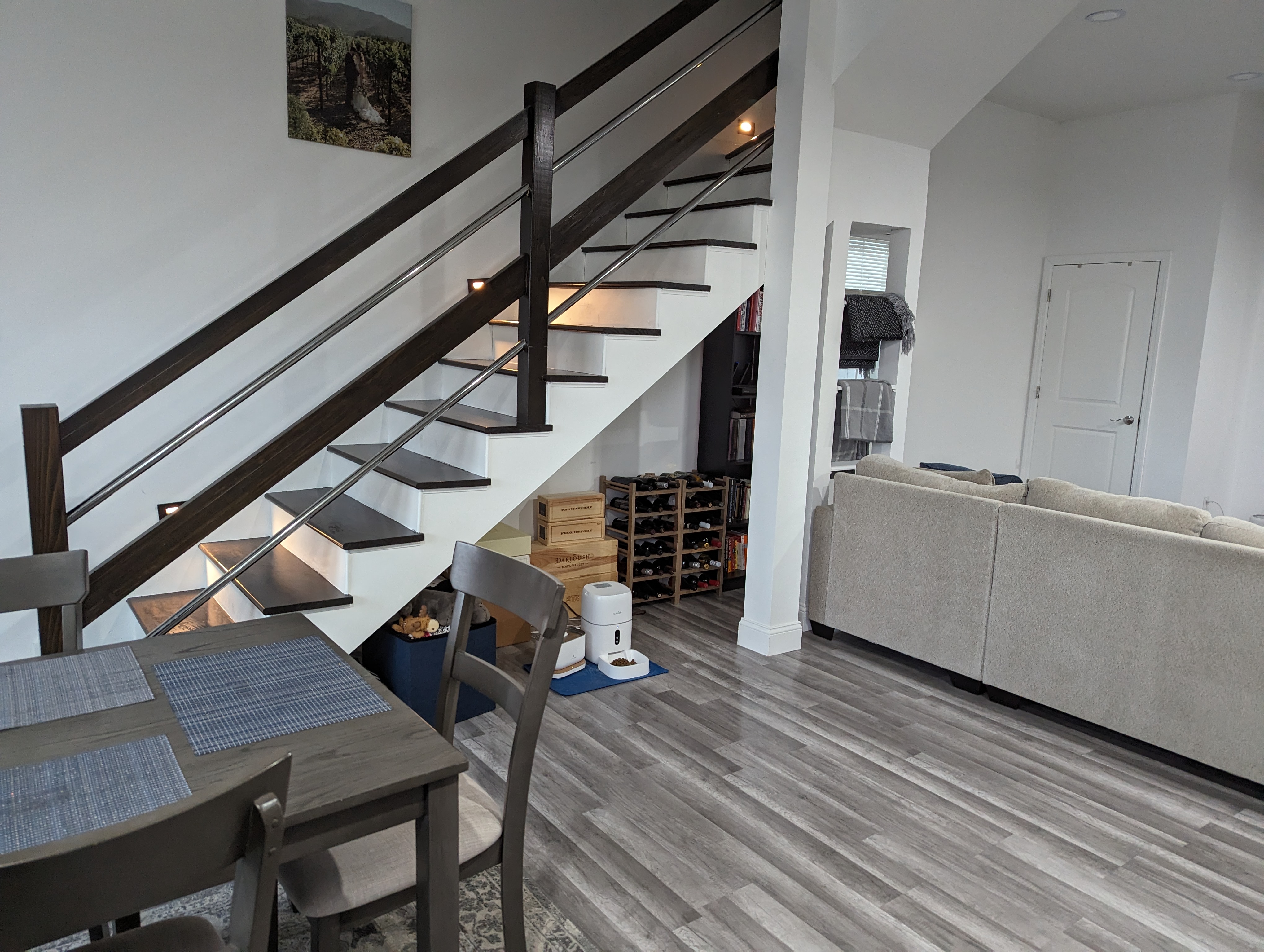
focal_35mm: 24
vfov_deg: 56.9
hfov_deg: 71.5
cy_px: 476
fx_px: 878
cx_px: 632
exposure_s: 1/116
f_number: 1.85
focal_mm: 6.81
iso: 1342
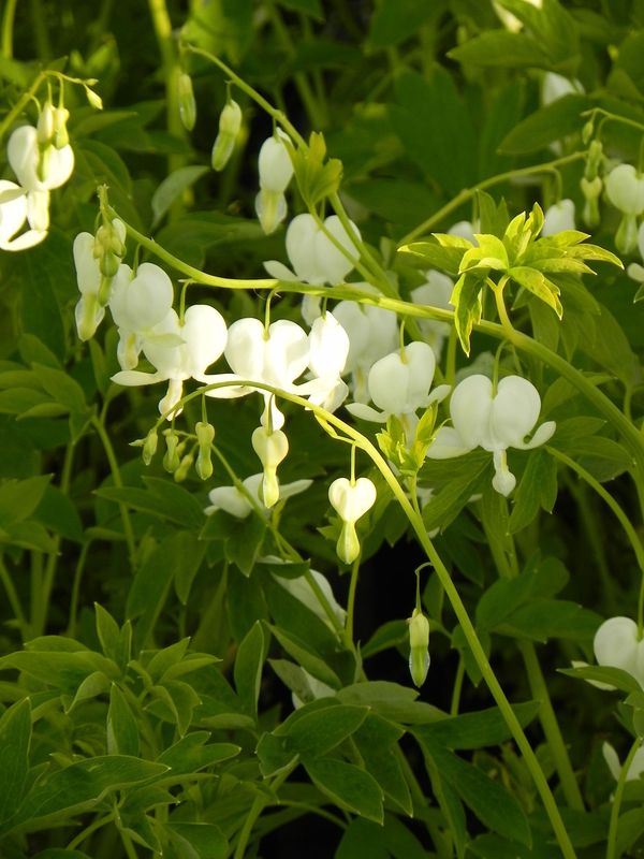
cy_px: 430
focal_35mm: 377
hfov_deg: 3.9
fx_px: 9352
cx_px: 322
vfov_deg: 5.3
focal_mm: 67.2
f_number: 5
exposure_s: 1/500
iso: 160
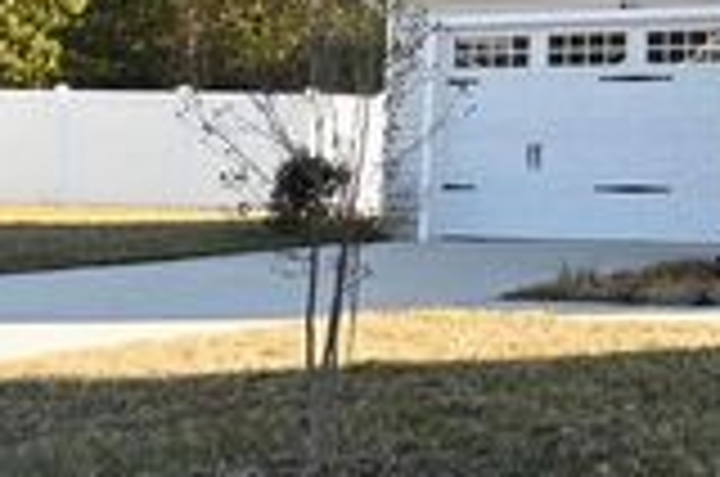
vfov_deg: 13.9
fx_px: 1876
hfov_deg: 18.9
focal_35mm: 94
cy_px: -142
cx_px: 1107
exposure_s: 1/320
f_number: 6.3
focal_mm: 20
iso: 320
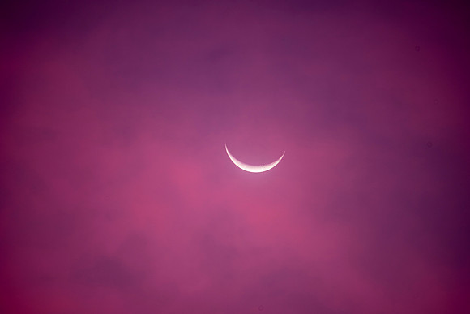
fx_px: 6529
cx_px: 235
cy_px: 157
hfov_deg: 4.1
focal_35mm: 500
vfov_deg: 2.8
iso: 100
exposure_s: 1/5
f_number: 8
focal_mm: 500
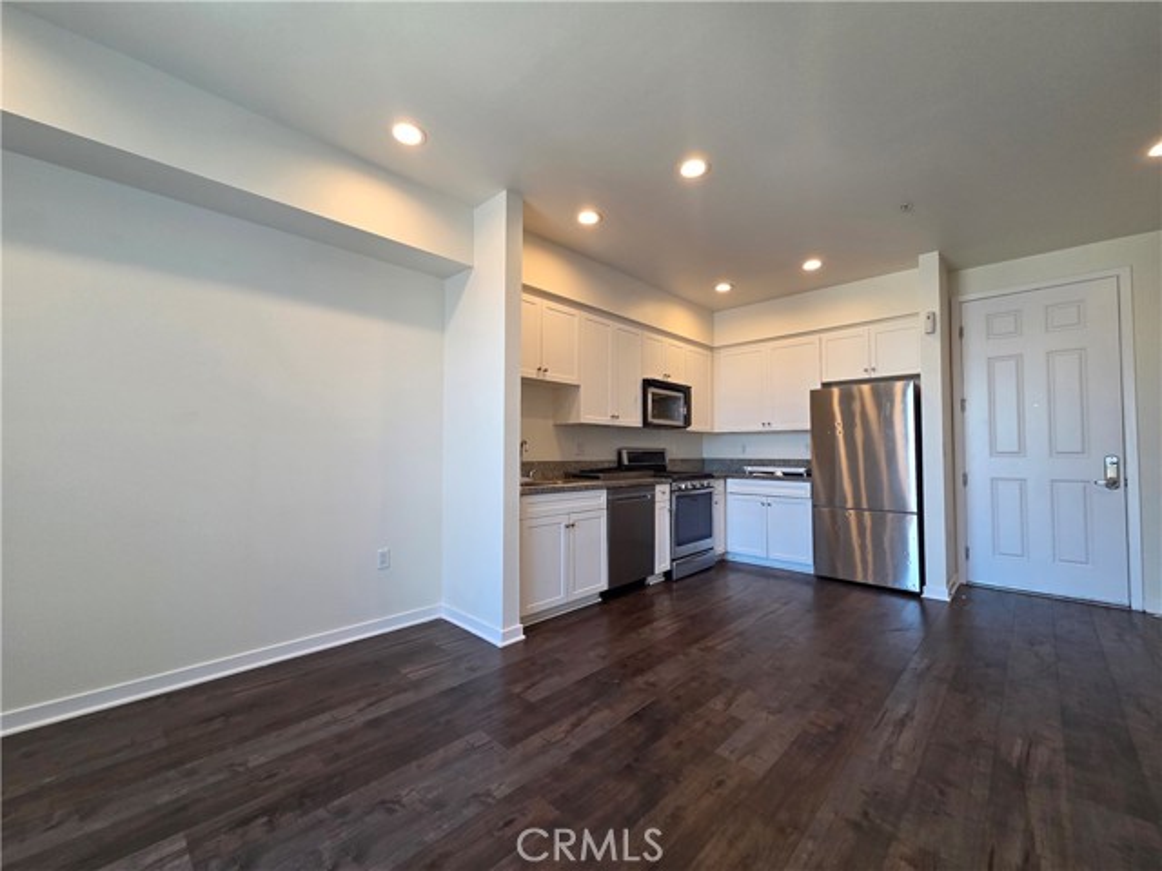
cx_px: 581
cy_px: 436
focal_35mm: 13
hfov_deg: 106.2
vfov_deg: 89.9
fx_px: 436
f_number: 2.2
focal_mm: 2.2
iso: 200
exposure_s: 1/120
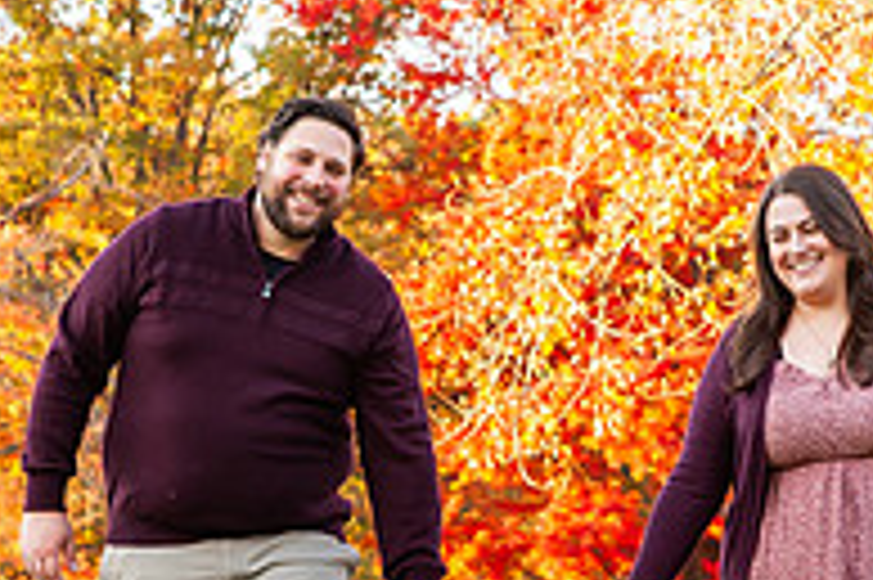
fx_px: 5064
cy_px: 499
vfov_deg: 6.5
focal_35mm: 209
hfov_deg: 9.9
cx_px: 508
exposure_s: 1/160
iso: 400
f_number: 4.5
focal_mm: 70
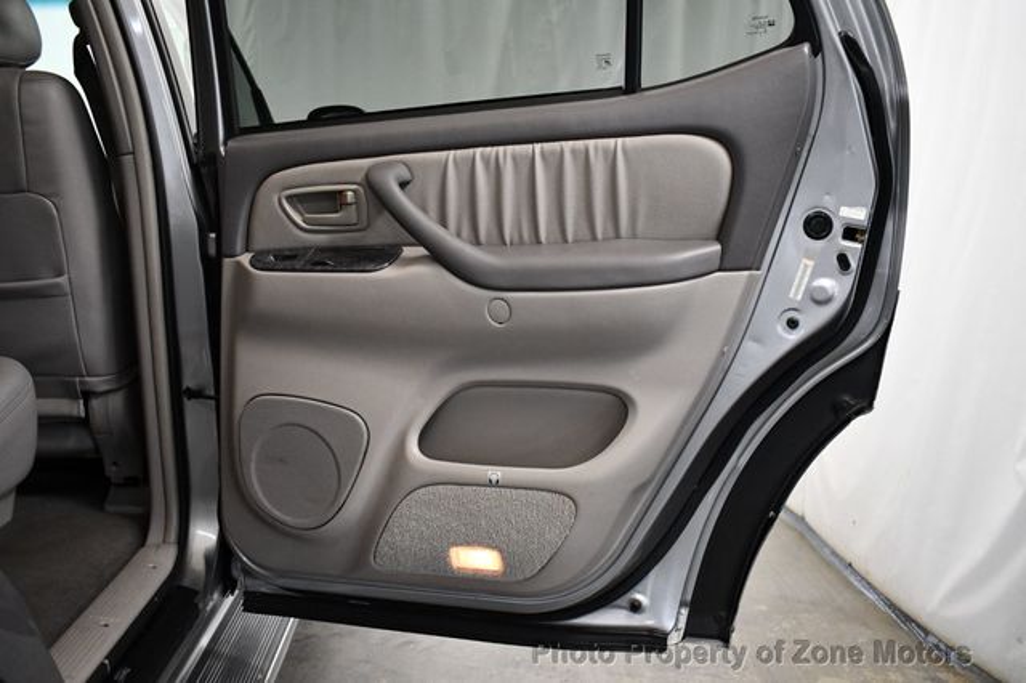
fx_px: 940
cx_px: 513
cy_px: 342
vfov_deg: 39.9
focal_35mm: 33
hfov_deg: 57.2
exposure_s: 1/125
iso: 2200
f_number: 3.8
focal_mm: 22
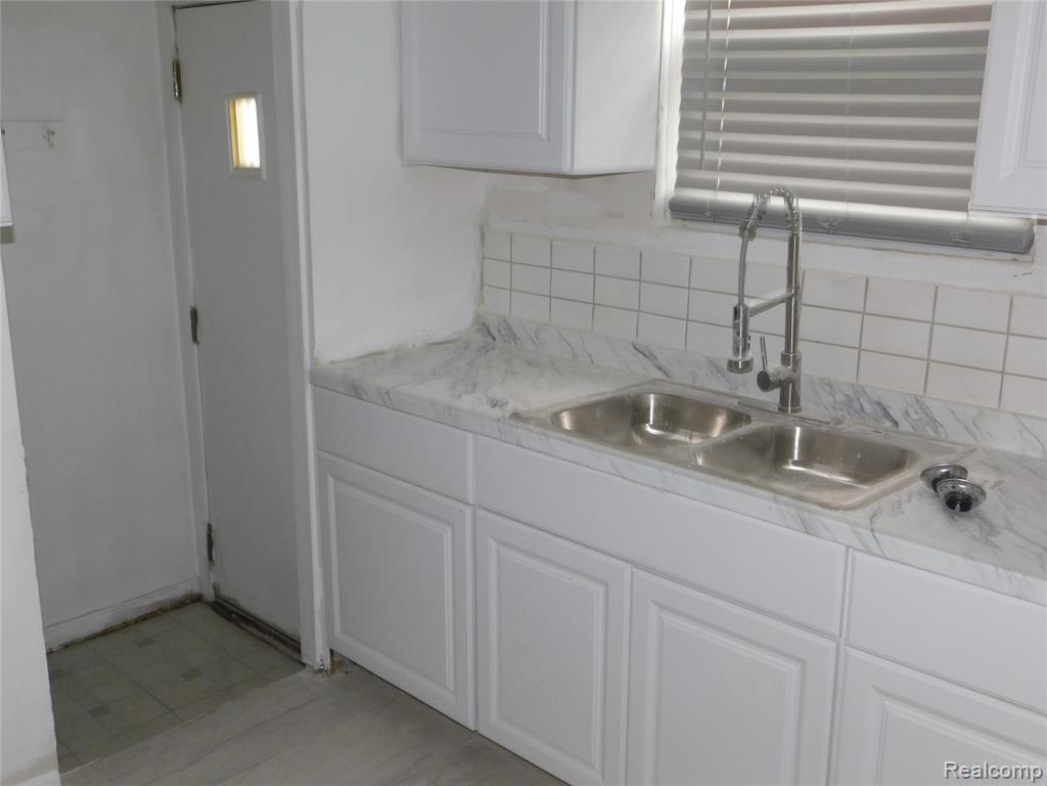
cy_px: 393
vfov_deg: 39.7
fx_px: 1089
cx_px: 524
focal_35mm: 36
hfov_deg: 51.4
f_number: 3.5
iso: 200
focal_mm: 6.3
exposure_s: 1/30
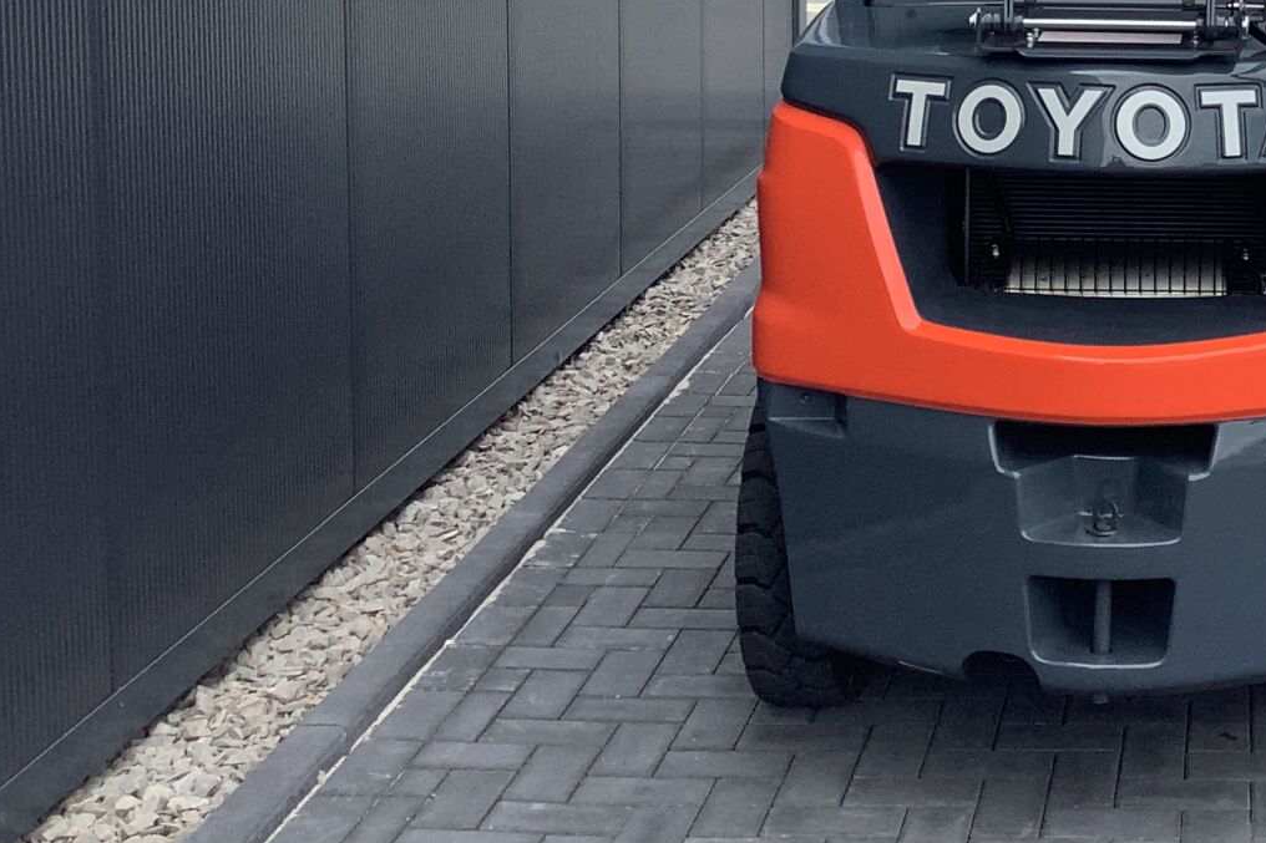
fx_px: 2285
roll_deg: -0.3
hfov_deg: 29.2
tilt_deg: -6.8
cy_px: -22
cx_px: 1224
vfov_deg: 20.2
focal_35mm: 65
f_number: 2.4
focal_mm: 3.3
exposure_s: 1/727
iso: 25
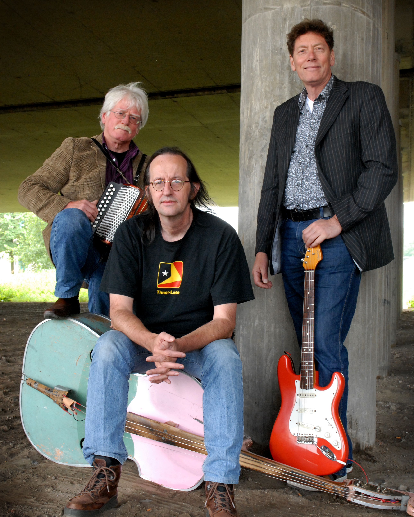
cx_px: 208
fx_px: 805
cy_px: 263
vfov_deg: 35.6
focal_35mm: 53
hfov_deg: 28.8
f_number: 9
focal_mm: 31
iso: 1000
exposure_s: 1/80
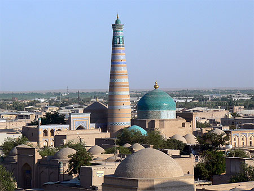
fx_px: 1057
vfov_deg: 10.3
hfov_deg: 13.7
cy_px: 96
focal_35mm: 144
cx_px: 127
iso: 80
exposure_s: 1/500
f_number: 7.1
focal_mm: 24.1
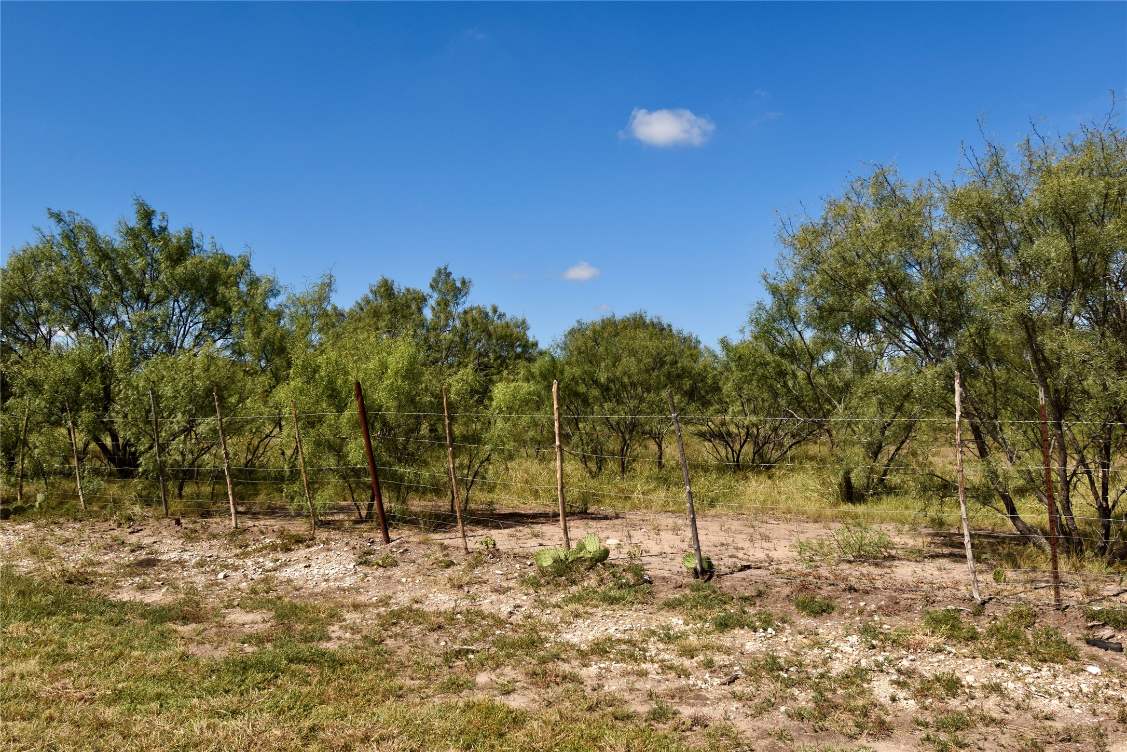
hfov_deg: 61.9
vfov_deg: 43.6
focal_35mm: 30
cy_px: 376
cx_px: 564
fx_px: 939
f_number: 13
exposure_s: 1/200
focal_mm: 20
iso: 100
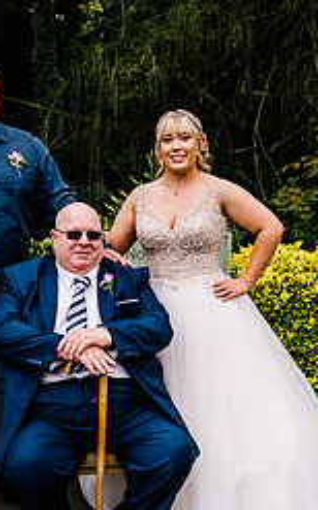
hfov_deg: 20.0
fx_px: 903
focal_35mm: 65
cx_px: 149
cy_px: 264
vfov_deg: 31.5
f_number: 4
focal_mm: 35
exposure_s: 1/500
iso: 125
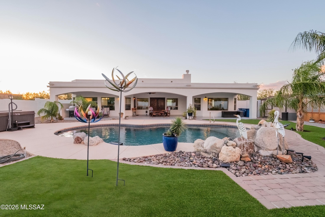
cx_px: 162
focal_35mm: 15
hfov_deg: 100.4
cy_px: 108
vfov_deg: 77.3
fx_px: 135
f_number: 11
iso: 800
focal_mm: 10
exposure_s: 1/30
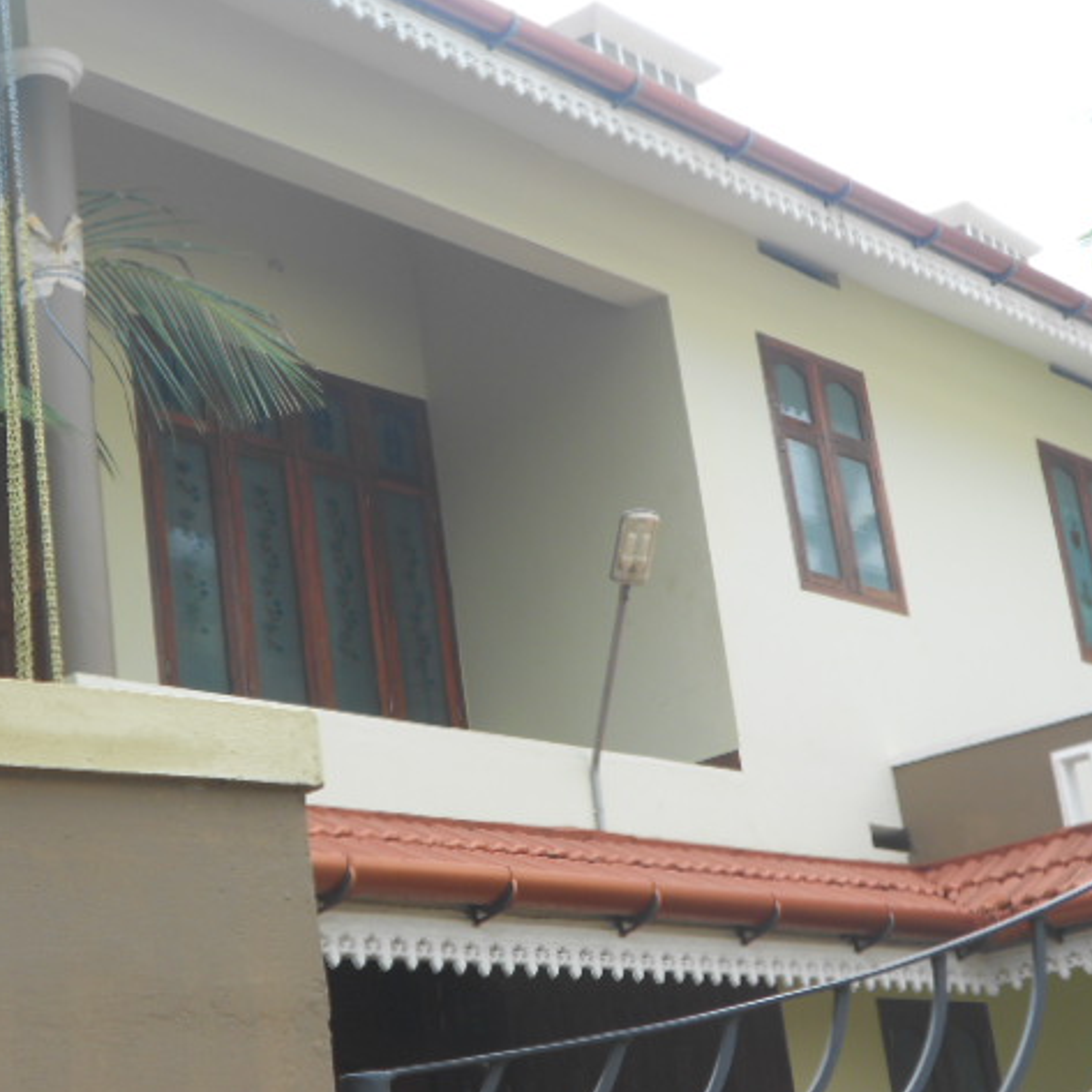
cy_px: 549
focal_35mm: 67
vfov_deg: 25.7
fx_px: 2391
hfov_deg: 25.7
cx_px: 489
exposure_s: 1/80
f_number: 4.9
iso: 80
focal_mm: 10.3
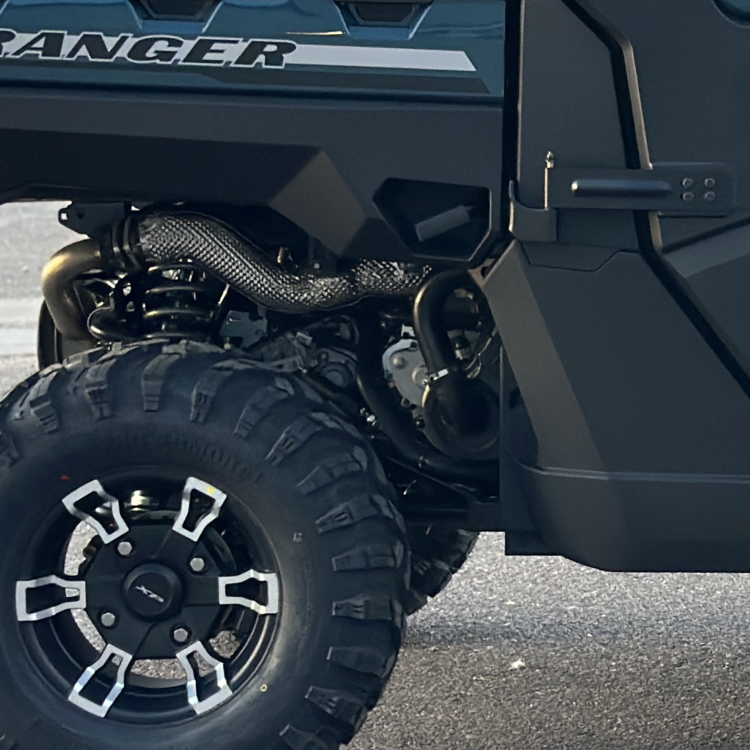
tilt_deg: -4.9
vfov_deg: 11.4
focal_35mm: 153
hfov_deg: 11.1
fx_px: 3750
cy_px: 127
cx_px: 1002
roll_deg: +1.8
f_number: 1.78
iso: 80
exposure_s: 1/283
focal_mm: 6.86
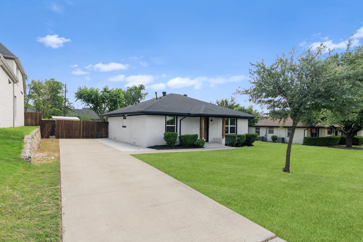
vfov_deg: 62.0
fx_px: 202
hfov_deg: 84.0
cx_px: 180
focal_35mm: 20
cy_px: 127
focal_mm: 16
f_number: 7.1
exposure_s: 1/30
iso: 80
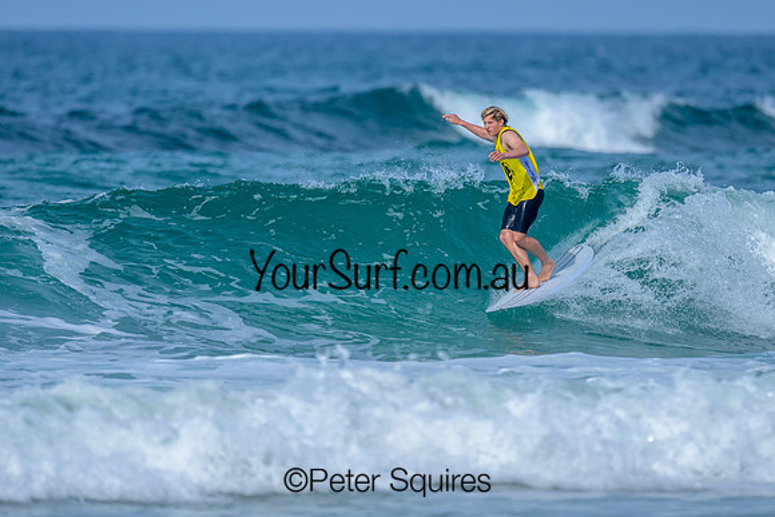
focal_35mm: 1100
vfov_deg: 1.3
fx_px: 23684
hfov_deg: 1.9
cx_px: 440
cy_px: 222
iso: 200
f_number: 6.3
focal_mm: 800
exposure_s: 1/2000
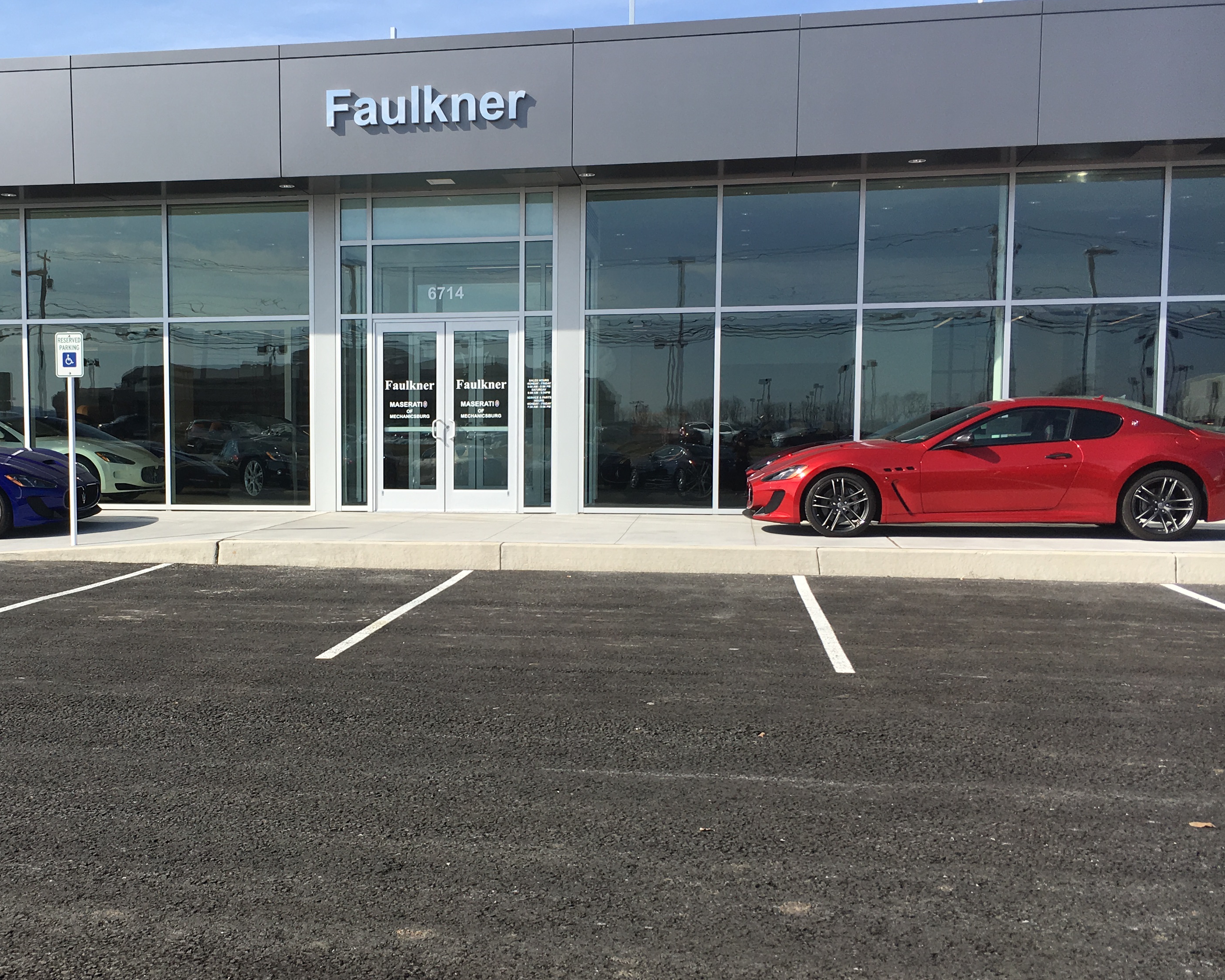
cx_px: 420
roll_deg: +0.4
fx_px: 1486
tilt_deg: -4.6
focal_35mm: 41
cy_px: 547
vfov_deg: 36.4
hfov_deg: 44.2
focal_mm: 4.15
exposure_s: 1/1261
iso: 25
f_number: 2.2
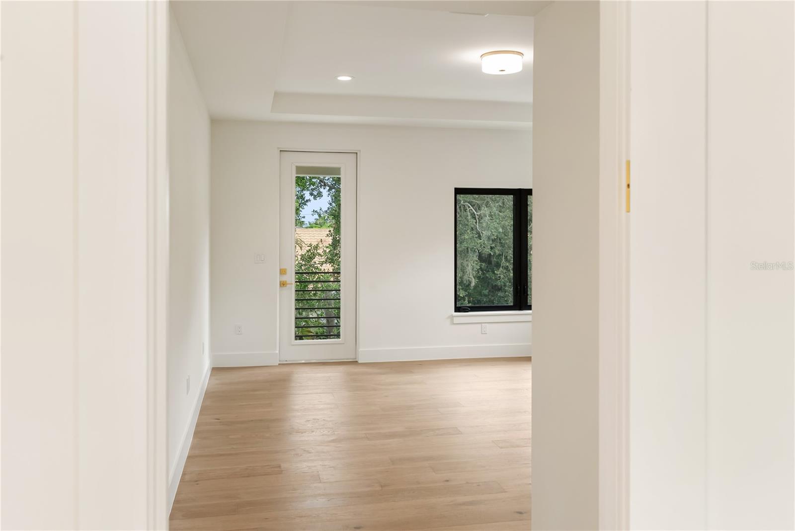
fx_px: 685
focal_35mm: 31
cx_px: 398
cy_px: 266
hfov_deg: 60.3
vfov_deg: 42.4
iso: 640
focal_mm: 31
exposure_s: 1/30
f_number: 8
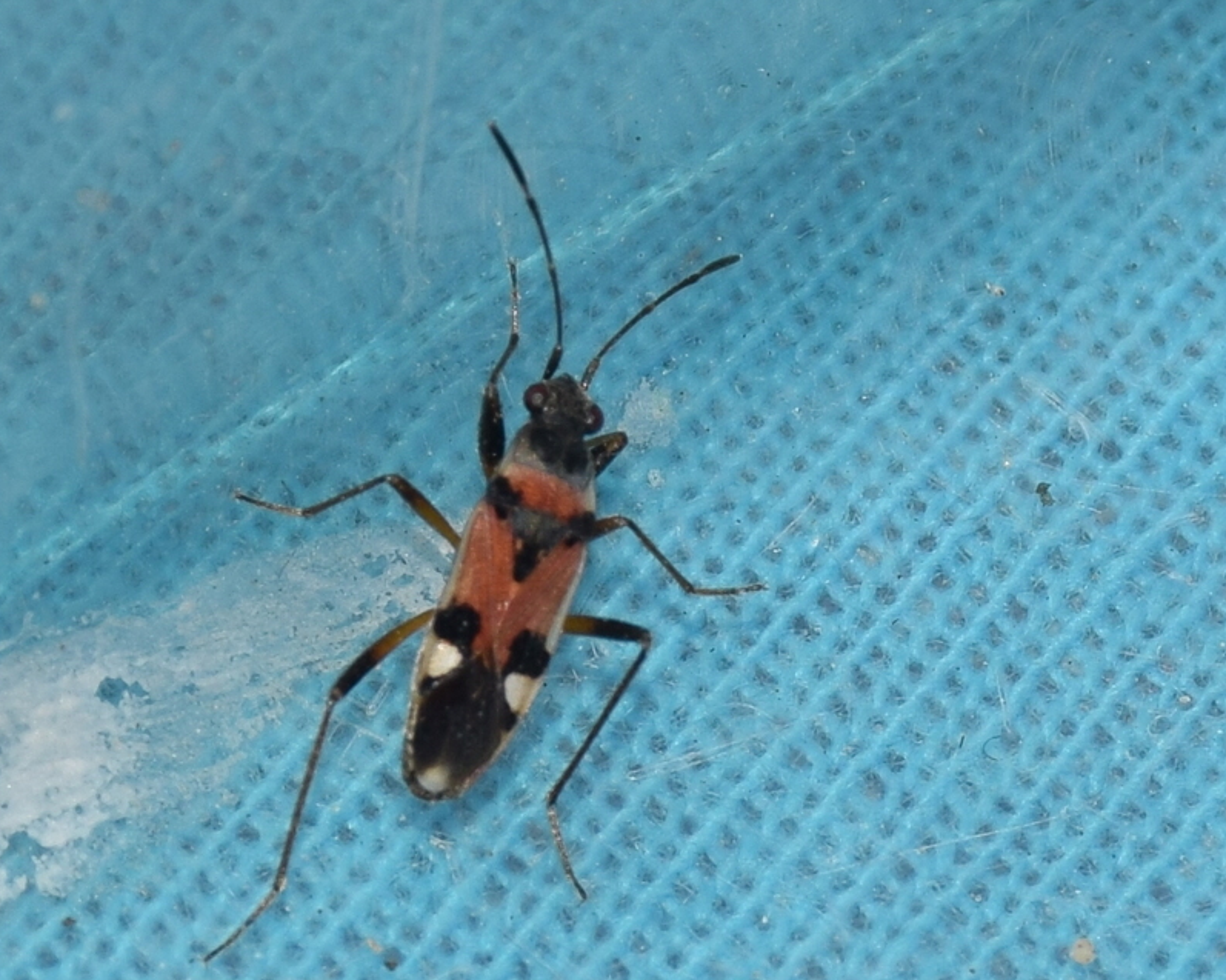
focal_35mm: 237
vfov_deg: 6.5
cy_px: 491
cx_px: 541
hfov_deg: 8.2
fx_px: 8596
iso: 100
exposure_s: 1/160
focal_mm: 140
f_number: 13
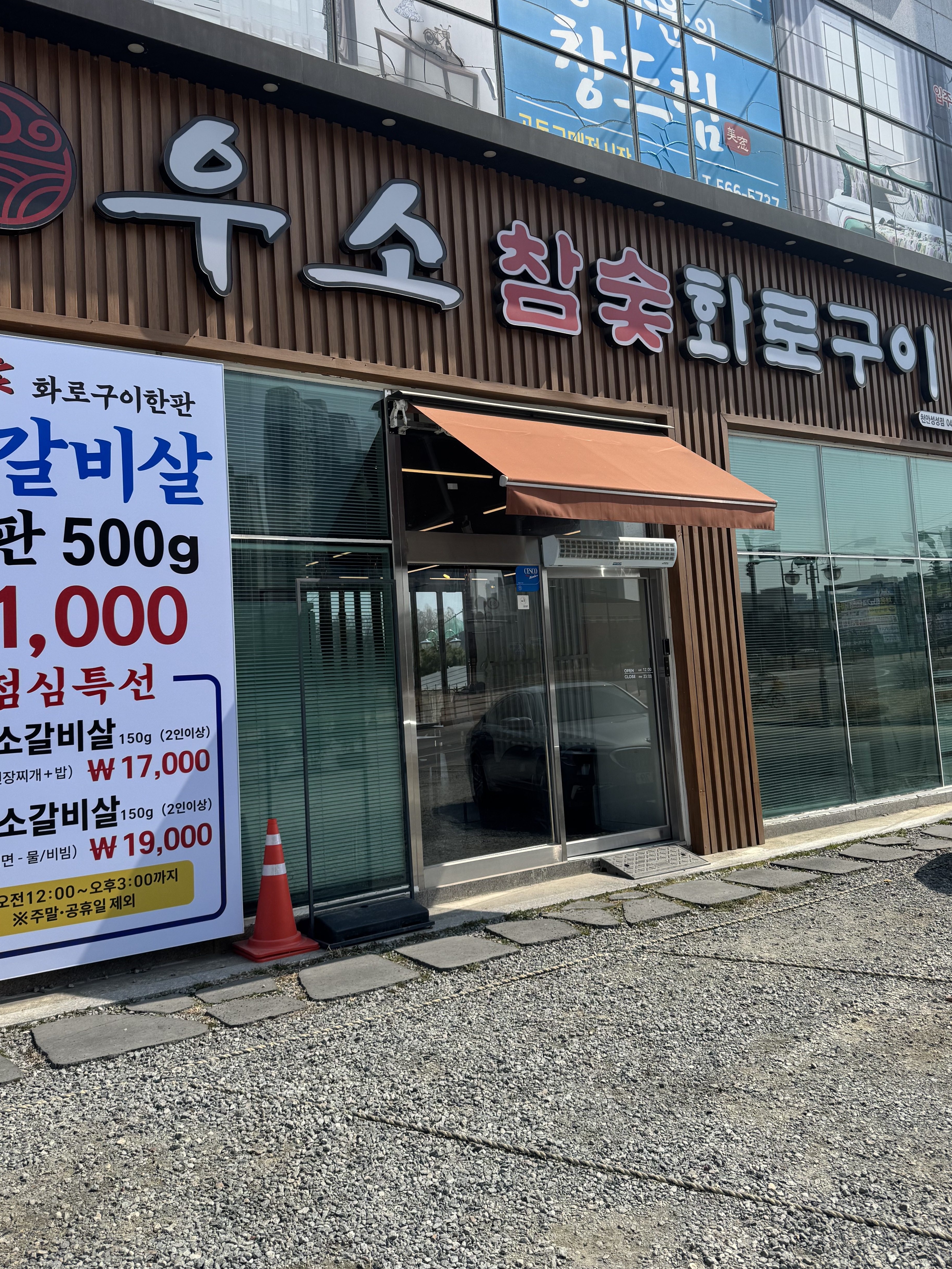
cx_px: 482
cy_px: 589
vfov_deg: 63.4
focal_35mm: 28
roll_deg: +4.0
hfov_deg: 49.7
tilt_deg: +3.0
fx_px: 1027
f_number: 1.78
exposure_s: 1/4049
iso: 80
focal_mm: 6.76
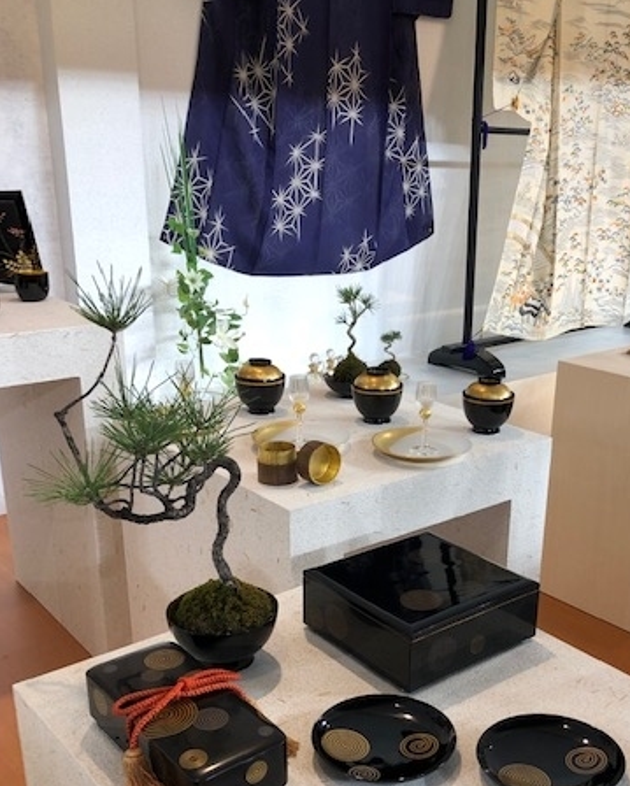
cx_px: 390
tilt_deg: -22.9
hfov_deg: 38.1
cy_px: 512
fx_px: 908
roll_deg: -2.1
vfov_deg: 46.2
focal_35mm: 39
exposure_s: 1/100
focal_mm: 3.99
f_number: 1.8
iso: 32
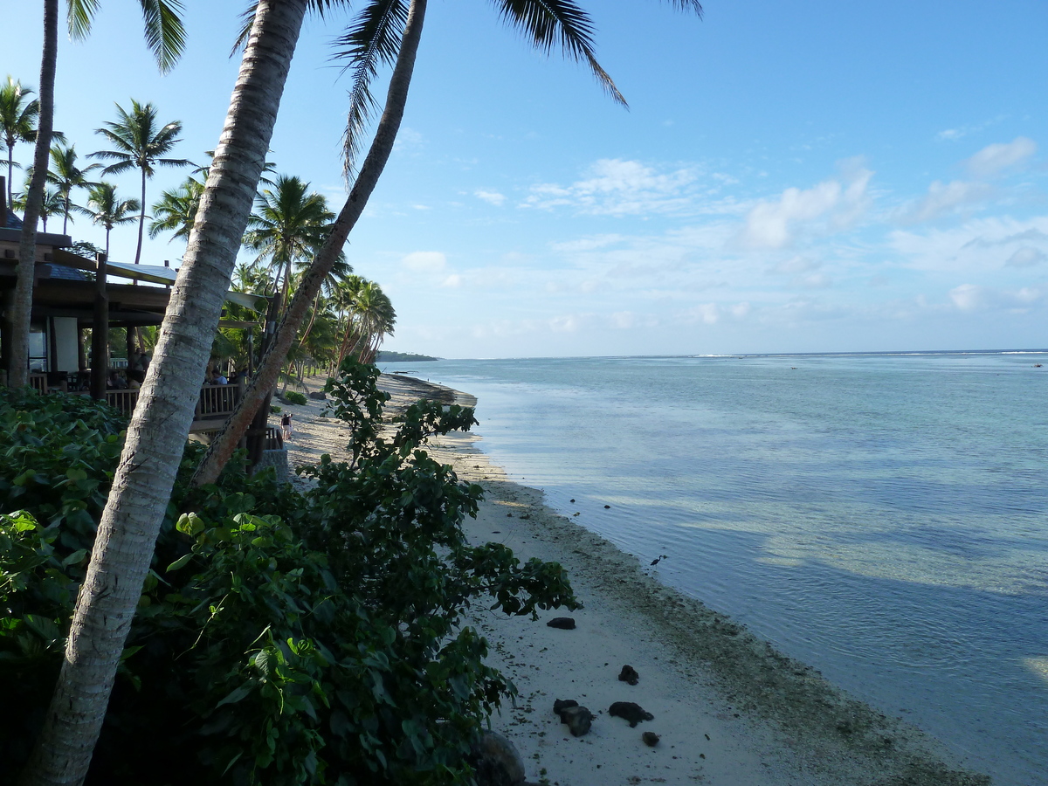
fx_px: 757
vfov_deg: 54.9
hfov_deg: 69.4
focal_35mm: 25
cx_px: 524
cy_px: 393
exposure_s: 1/400
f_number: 4
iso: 125
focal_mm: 4.1
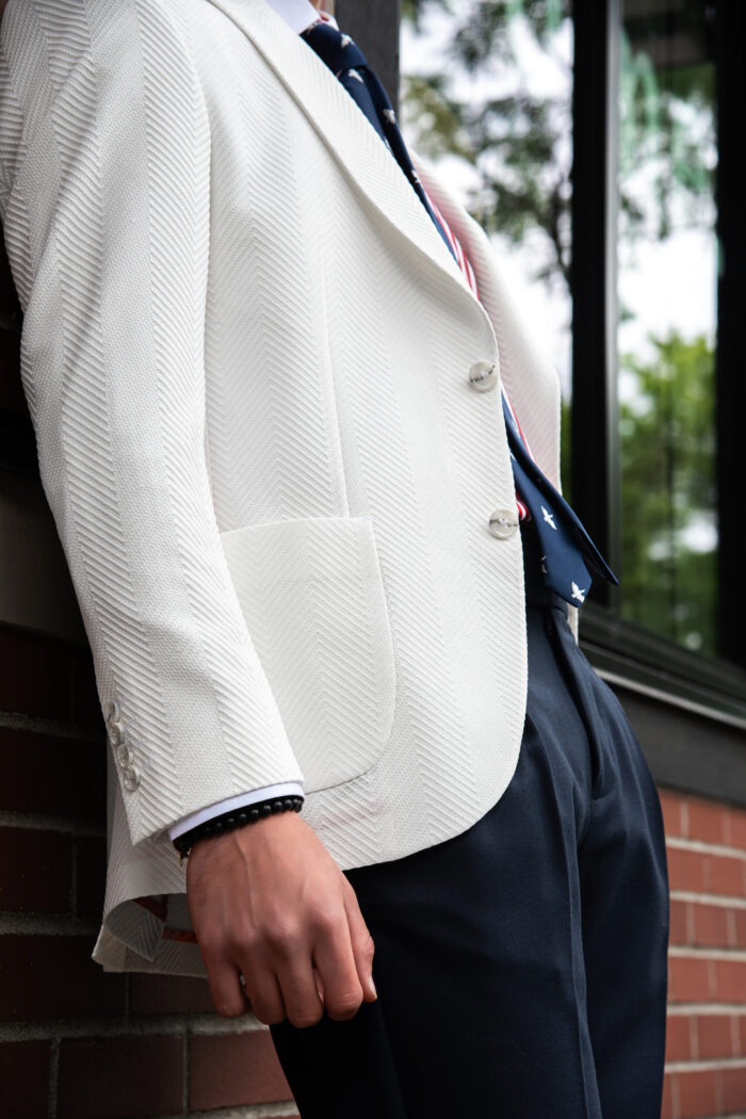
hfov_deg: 16.1
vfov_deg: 23.9
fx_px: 2642
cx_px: 373
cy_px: 560
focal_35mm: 85
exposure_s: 1/160
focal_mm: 85
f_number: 6.3
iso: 320
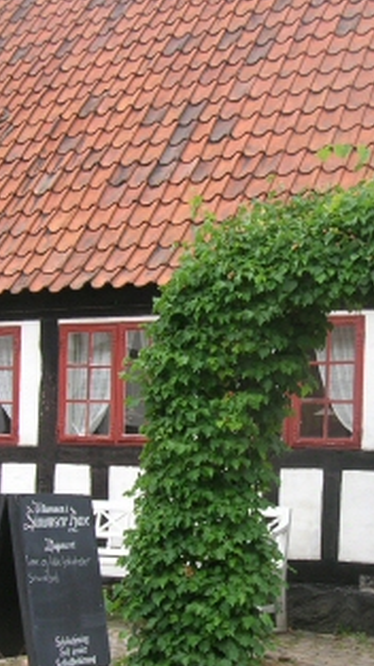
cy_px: 389
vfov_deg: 29.7
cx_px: 272
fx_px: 1252
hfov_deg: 16.9
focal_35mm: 71
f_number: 4.9
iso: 50
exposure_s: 1/66.1
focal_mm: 5.7
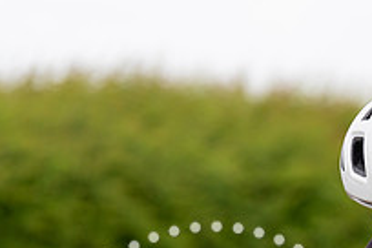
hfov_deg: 5.2
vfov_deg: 3.5
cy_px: 300
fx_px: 4092
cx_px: 500
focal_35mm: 396
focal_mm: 139
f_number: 3.2
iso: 200
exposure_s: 1/1250
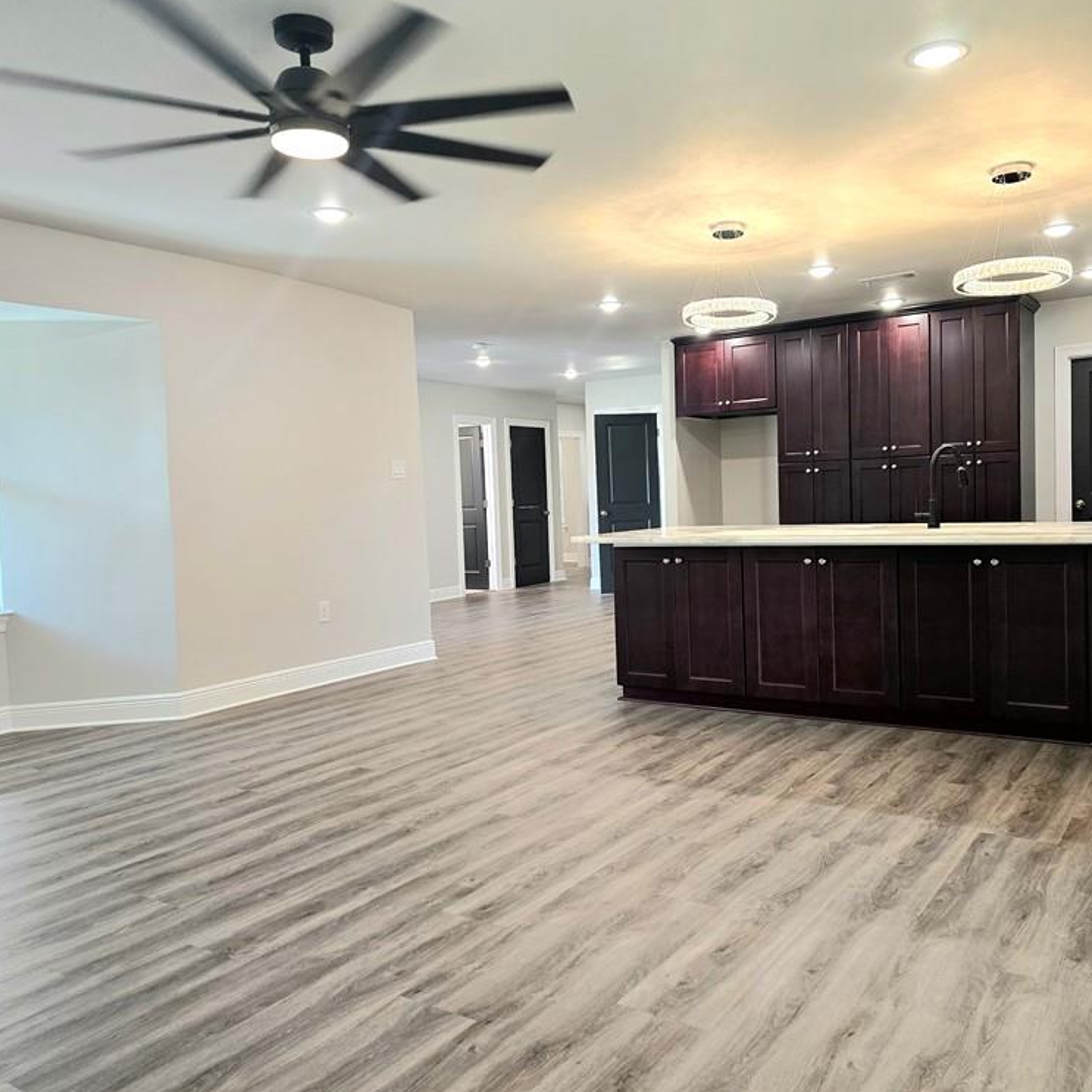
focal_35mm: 28
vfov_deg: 57.3
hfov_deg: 57.3
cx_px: 582
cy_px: 547
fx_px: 999
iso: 125
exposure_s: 1/120
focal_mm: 6.3
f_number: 1.7
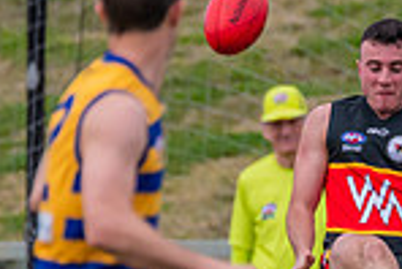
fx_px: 29106
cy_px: 333
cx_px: 472
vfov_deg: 0.5
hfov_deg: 0.8
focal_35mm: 2604
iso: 800
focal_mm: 550
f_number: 8
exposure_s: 1/1600
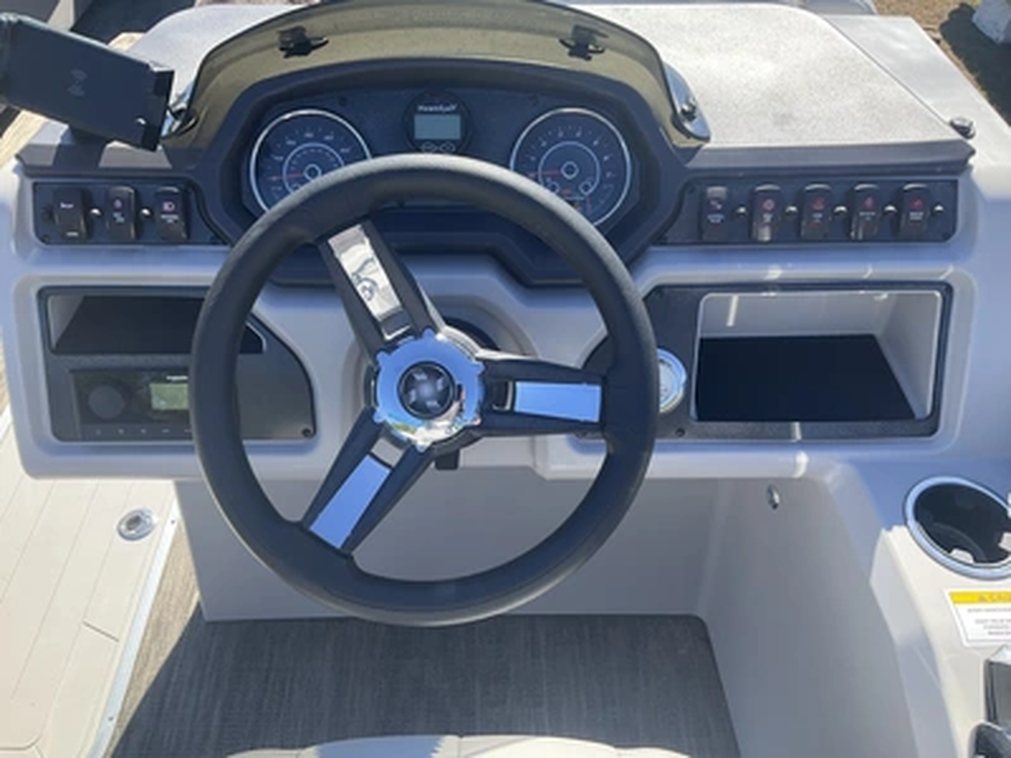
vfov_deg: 48.2
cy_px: 379
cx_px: 506
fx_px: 847
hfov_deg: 61.7
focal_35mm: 29
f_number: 1.8
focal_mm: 3
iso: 25
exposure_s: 1/473
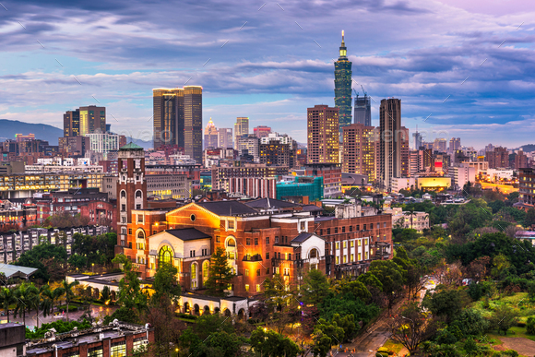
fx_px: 847
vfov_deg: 23.8
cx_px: 267
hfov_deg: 35.0
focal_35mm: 57
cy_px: 179
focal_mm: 56
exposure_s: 25
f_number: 16
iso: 64
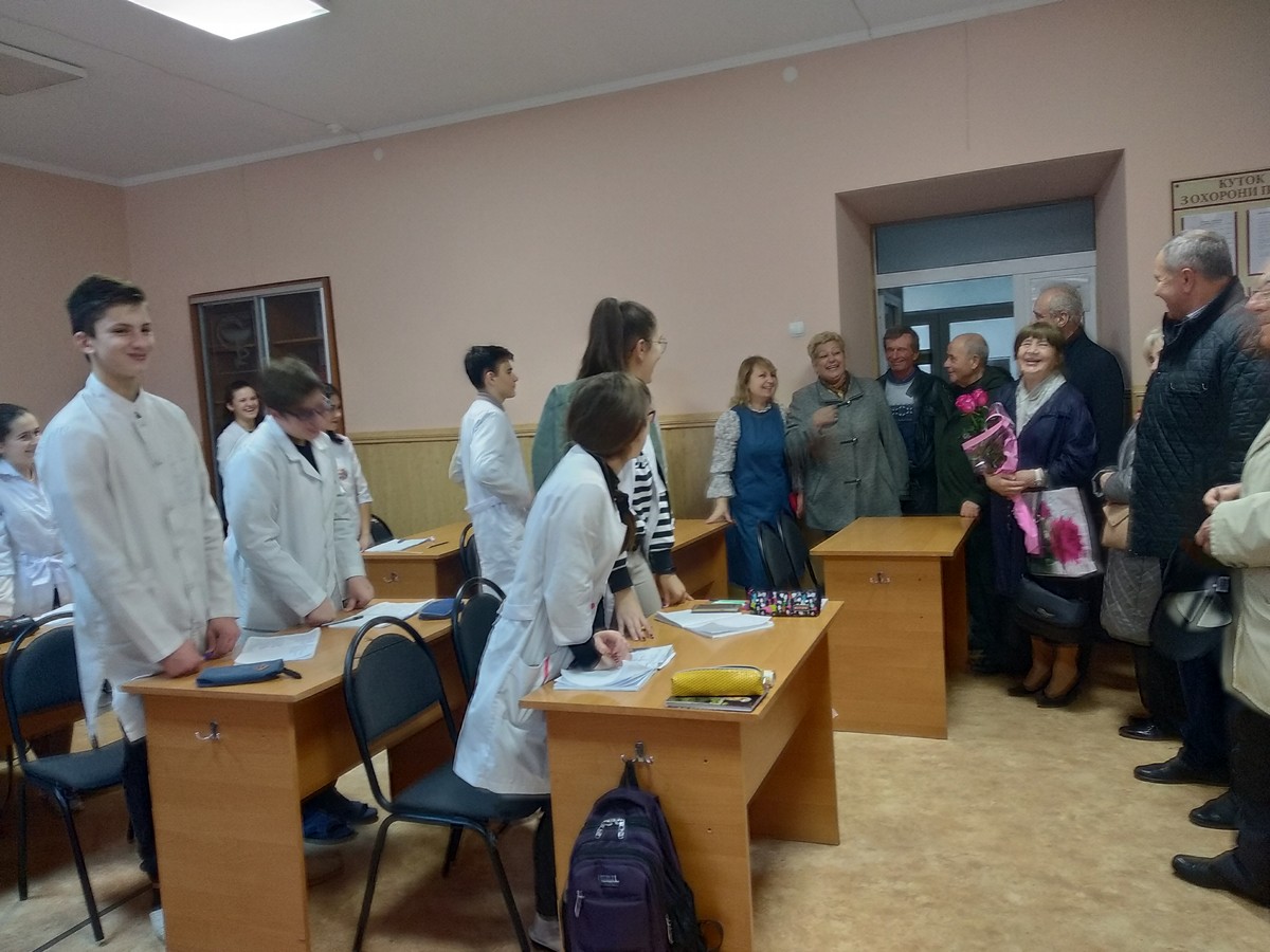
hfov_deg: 67.3
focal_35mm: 26
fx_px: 954
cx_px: 635
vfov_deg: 53.1
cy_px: 476
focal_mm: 3.81
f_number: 2.2
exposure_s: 1/25
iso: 1000
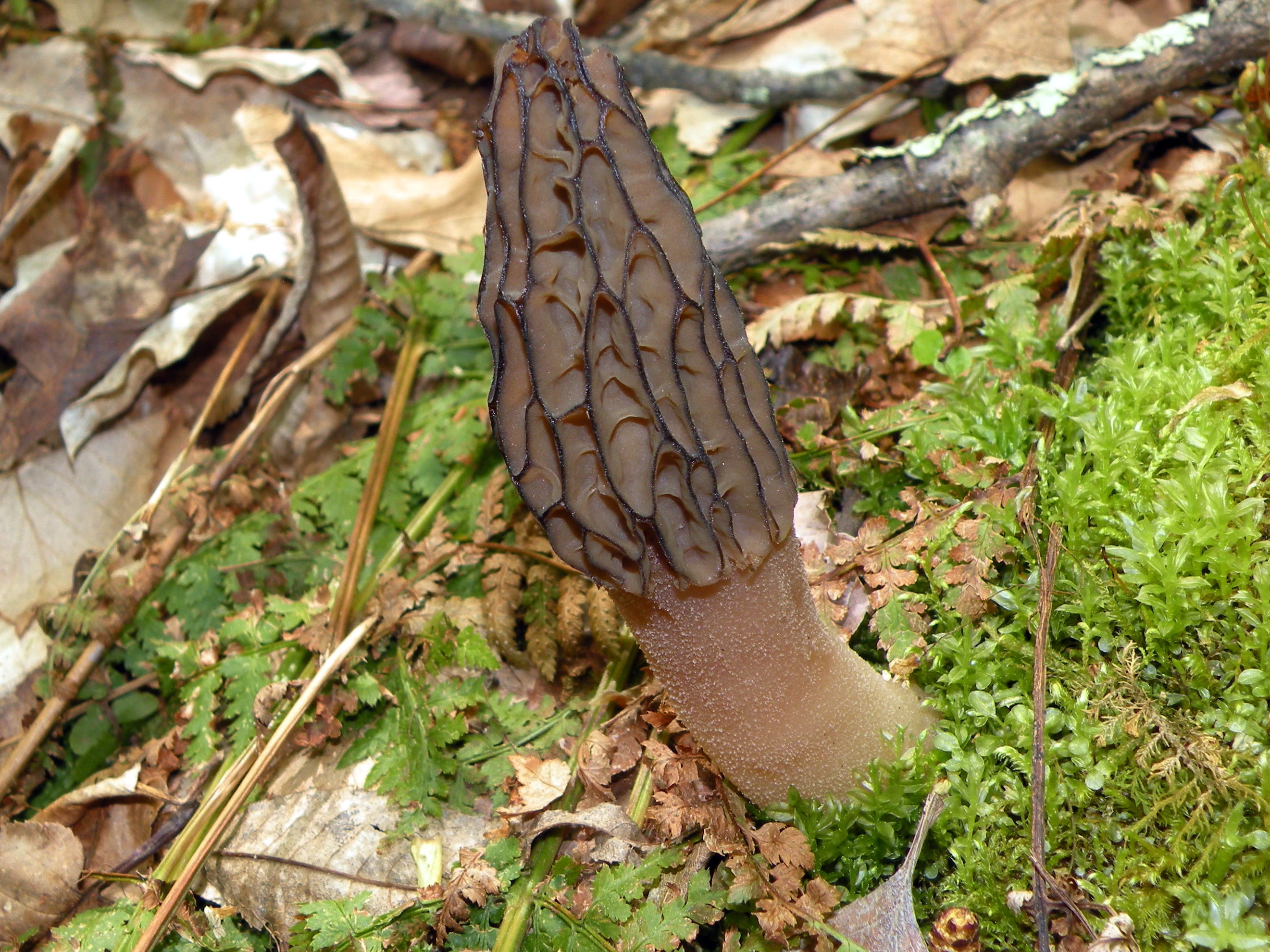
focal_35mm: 58
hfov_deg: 33.2
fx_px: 2128
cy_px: 428
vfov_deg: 25.2
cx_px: 583
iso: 64
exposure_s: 1/95.2
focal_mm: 7.4
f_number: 3.5
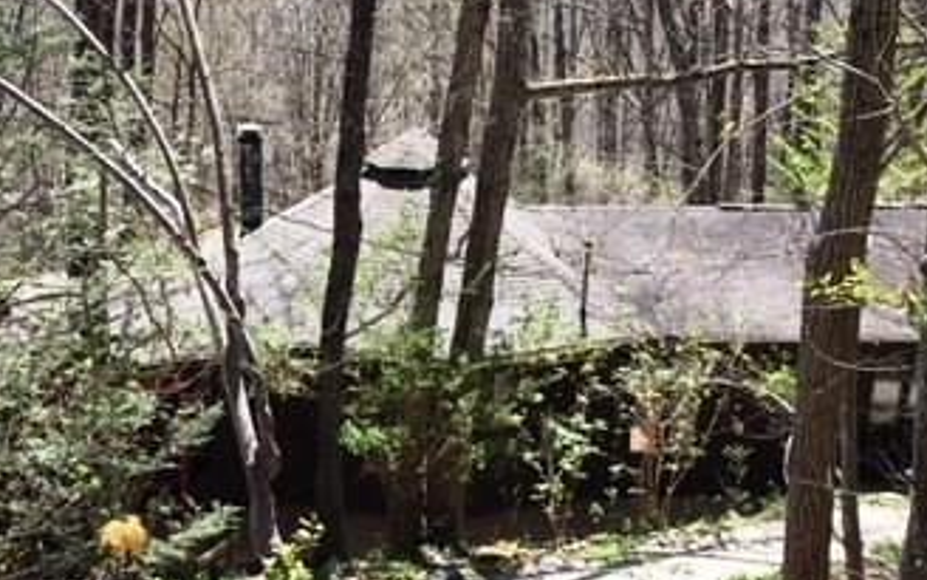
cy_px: 416
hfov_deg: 33.5
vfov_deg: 21.5
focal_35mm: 60
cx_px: 268
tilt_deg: -18.4
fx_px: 1516
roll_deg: -1.3
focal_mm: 4.15
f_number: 2.2
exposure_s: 1/534
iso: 25
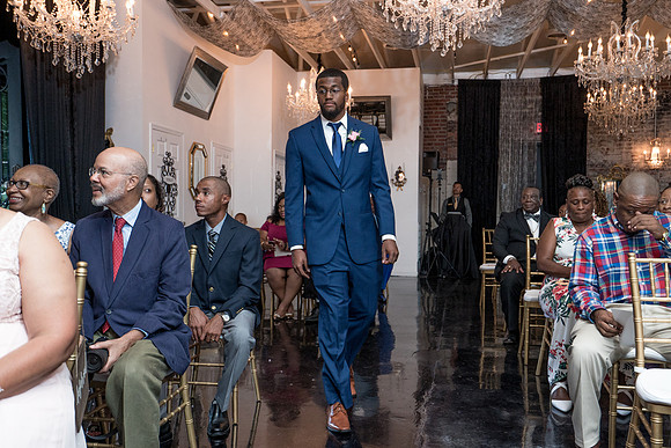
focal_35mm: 33
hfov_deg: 56.6
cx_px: 344
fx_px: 623
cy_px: 231
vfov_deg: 39.5
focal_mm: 29
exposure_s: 1/200
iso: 2000
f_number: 4
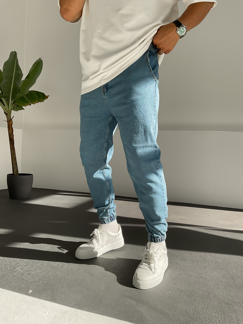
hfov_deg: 48.2
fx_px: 271
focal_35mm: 29
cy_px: 162
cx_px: 122
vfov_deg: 61.7
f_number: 1.8
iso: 16
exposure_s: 1/550
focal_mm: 3
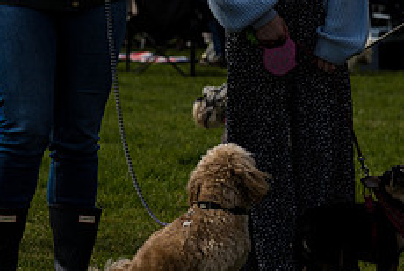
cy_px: 13
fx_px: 3820
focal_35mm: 340
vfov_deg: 4.1
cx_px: 278
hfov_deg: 6.1
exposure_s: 1/2000
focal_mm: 135
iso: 320
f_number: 8
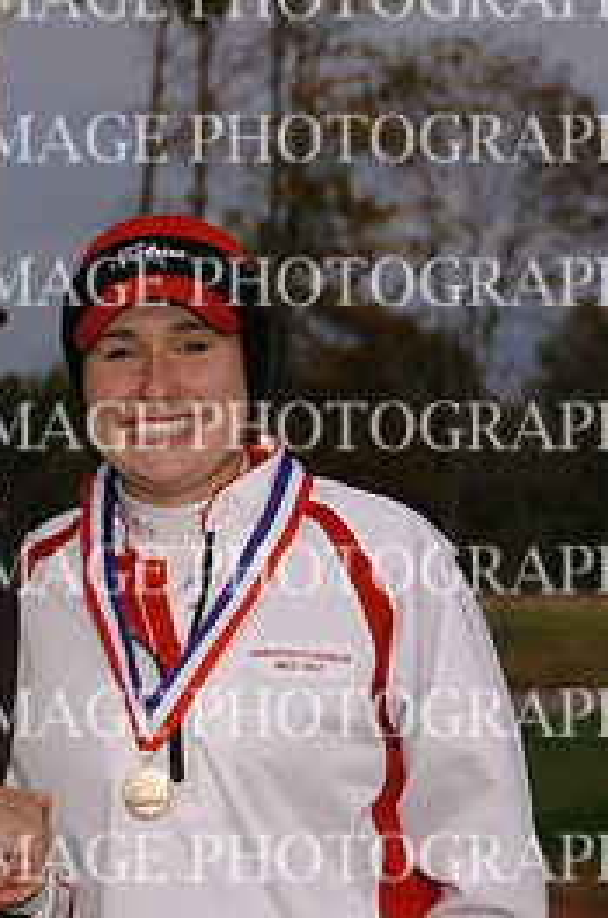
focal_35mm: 281
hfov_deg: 4.9
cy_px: 643
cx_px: 170
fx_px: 7146
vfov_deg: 7.3
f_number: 9.5
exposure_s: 1/250
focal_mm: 110
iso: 400
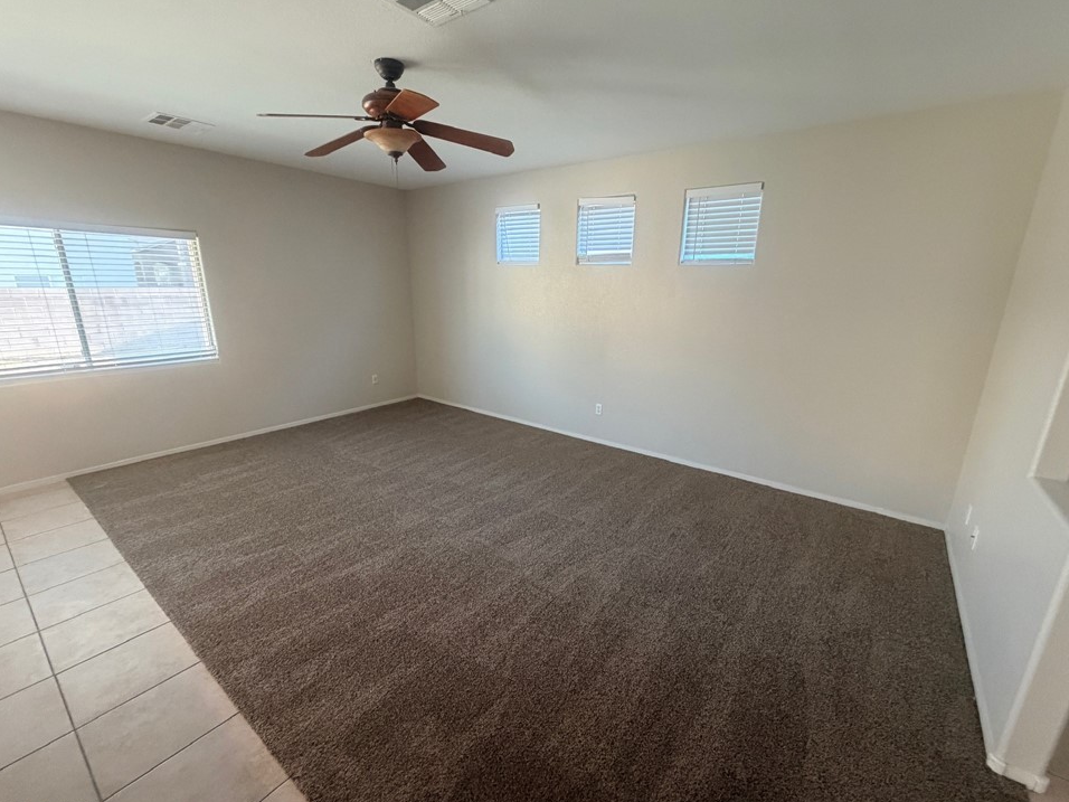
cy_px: 405
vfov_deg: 81.7
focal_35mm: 15
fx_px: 463
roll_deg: -0.4
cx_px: 550
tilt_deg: -15.7
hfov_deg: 98.1
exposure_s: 1/60
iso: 500
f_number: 2.2
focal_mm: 2.22
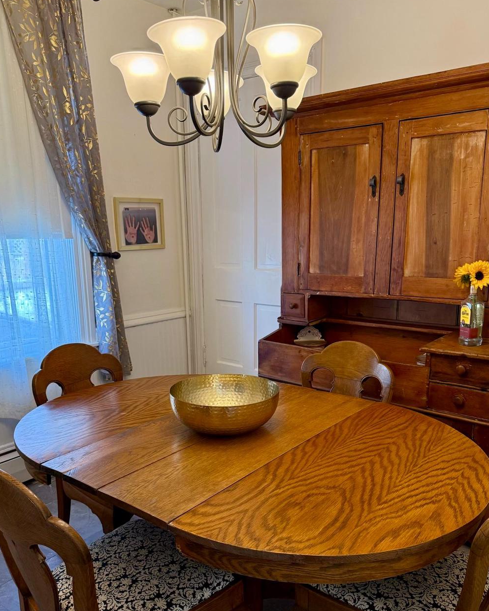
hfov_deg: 50.0
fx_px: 525
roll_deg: +0.7
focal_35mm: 29
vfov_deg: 60.1
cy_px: 355
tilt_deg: -13.5
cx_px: 248
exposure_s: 1/120
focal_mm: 6.76
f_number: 1.78
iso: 250
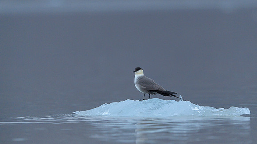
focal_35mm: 567
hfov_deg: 3.8
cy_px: 66
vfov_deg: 2.1
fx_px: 3861
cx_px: 139
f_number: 4
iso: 2000
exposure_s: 1/1000
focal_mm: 500
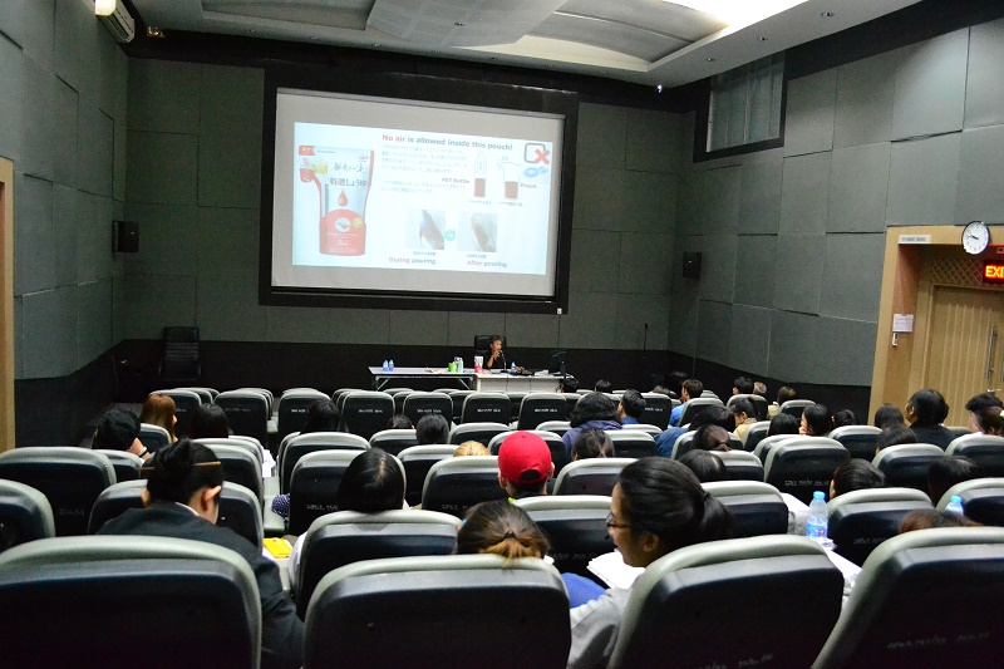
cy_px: 334
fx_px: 753
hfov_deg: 67.4
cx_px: 502
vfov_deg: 47.9
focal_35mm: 27
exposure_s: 1/60
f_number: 4
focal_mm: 18
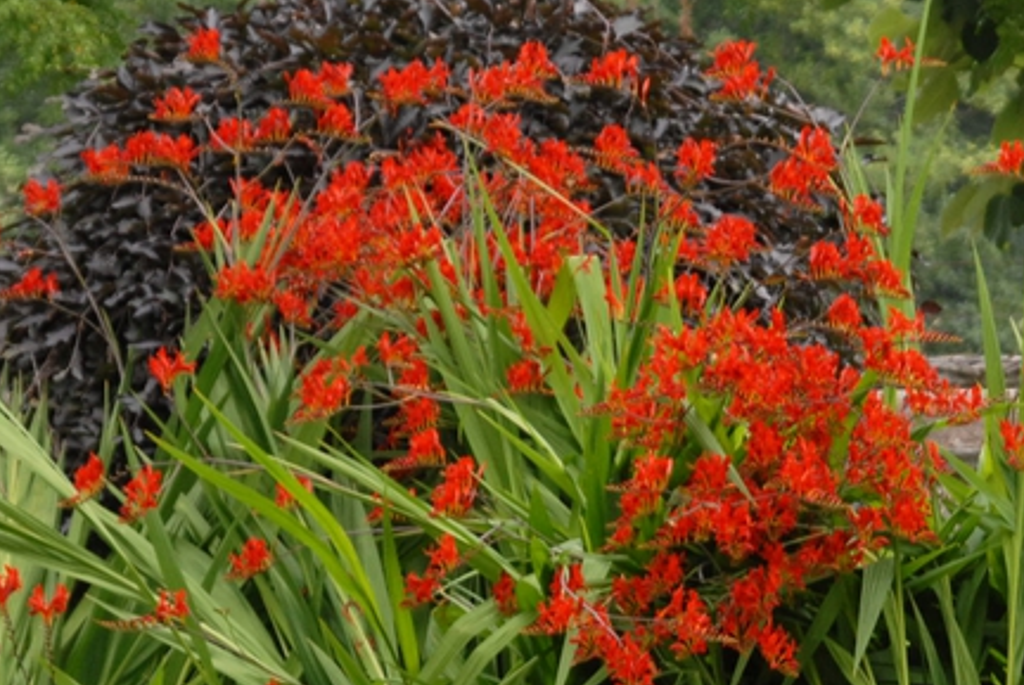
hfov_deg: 6.8
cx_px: 967
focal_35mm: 302
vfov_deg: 4.6
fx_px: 8604
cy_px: 499
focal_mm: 85
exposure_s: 1/160
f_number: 6.3
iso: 400
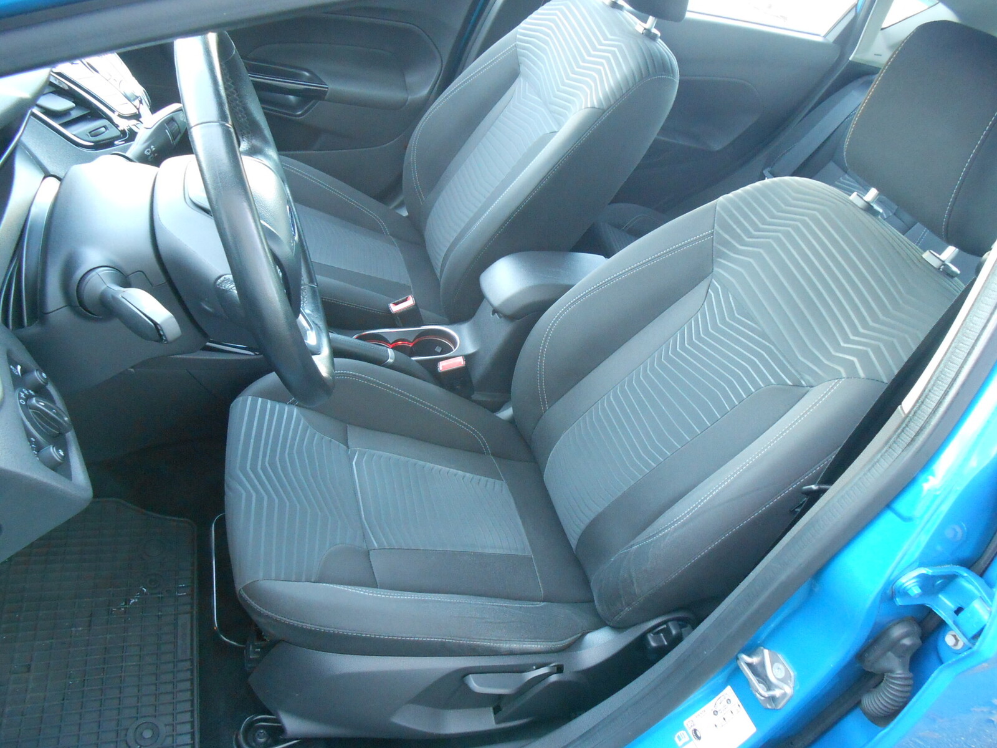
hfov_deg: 67.3
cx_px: 498
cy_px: 374
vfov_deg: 53.1
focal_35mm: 26
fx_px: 749
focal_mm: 4.6
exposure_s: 1/15
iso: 400
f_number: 3.5
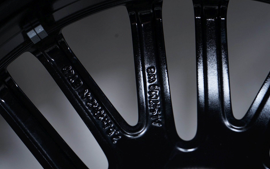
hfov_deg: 30.2
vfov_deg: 19.1
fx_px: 500
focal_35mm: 68
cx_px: 138
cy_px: 86
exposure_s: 1/100
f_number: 7.1
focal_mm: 65
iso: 250
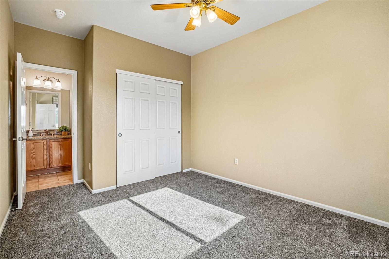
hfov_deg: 100.4
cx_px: 194
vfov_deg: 77.3
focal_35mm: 15
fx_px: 162
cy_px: 130
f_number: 8
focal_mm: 10
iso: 400
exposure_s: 1/60
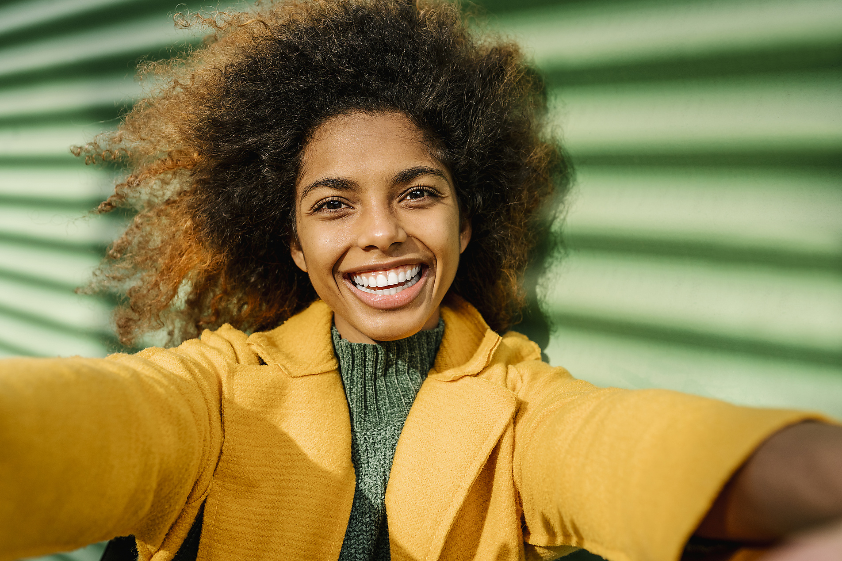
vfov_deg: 37.8
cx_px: 421
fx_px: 818
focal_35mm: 35
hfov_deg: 54.4
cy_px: 280
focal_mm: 35
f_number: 3.2
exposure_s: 1/2500
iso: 800
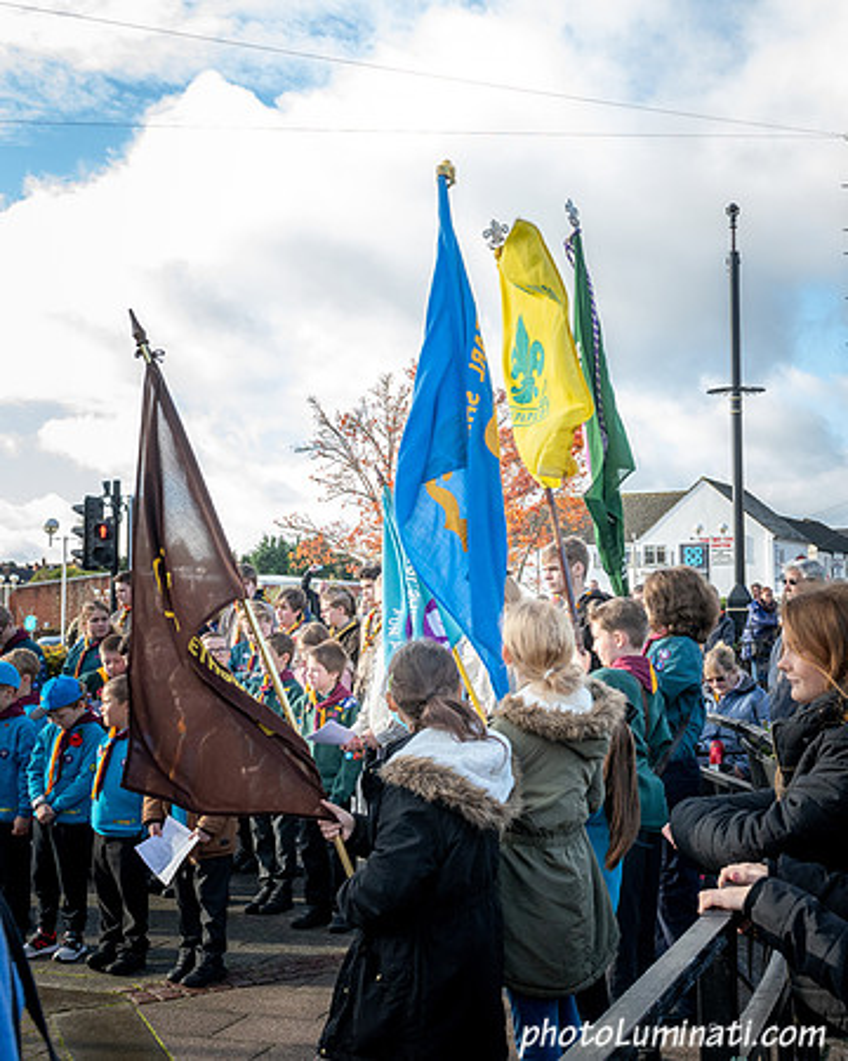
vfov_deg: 42.0
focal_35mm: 44
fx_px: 1378
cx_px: 516
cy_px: 448
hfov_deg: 34.1
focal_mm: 27
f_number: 8
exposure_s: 1/250
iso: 640
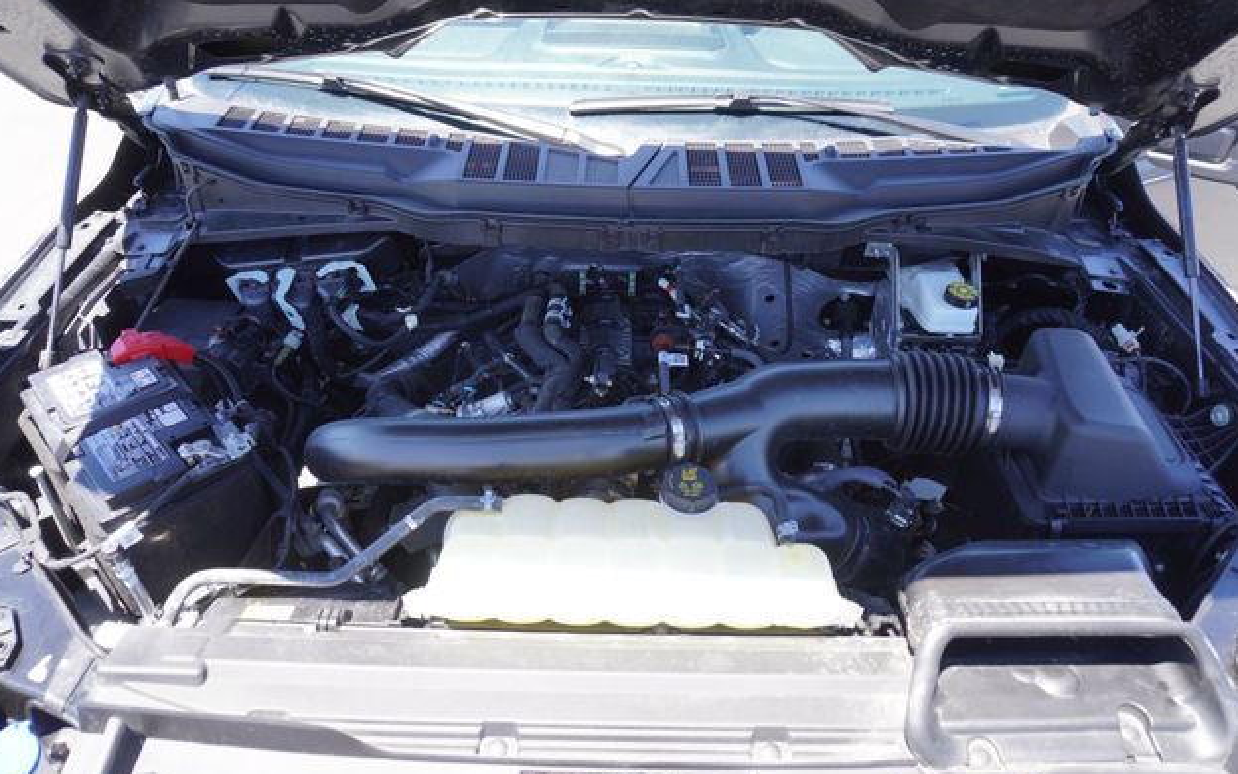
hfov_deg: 72.5
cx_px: 618
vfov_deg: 49.3
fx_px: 844
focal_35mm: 25
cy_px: 371
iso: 100
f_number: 4.5
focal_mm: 16
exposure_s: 1/80
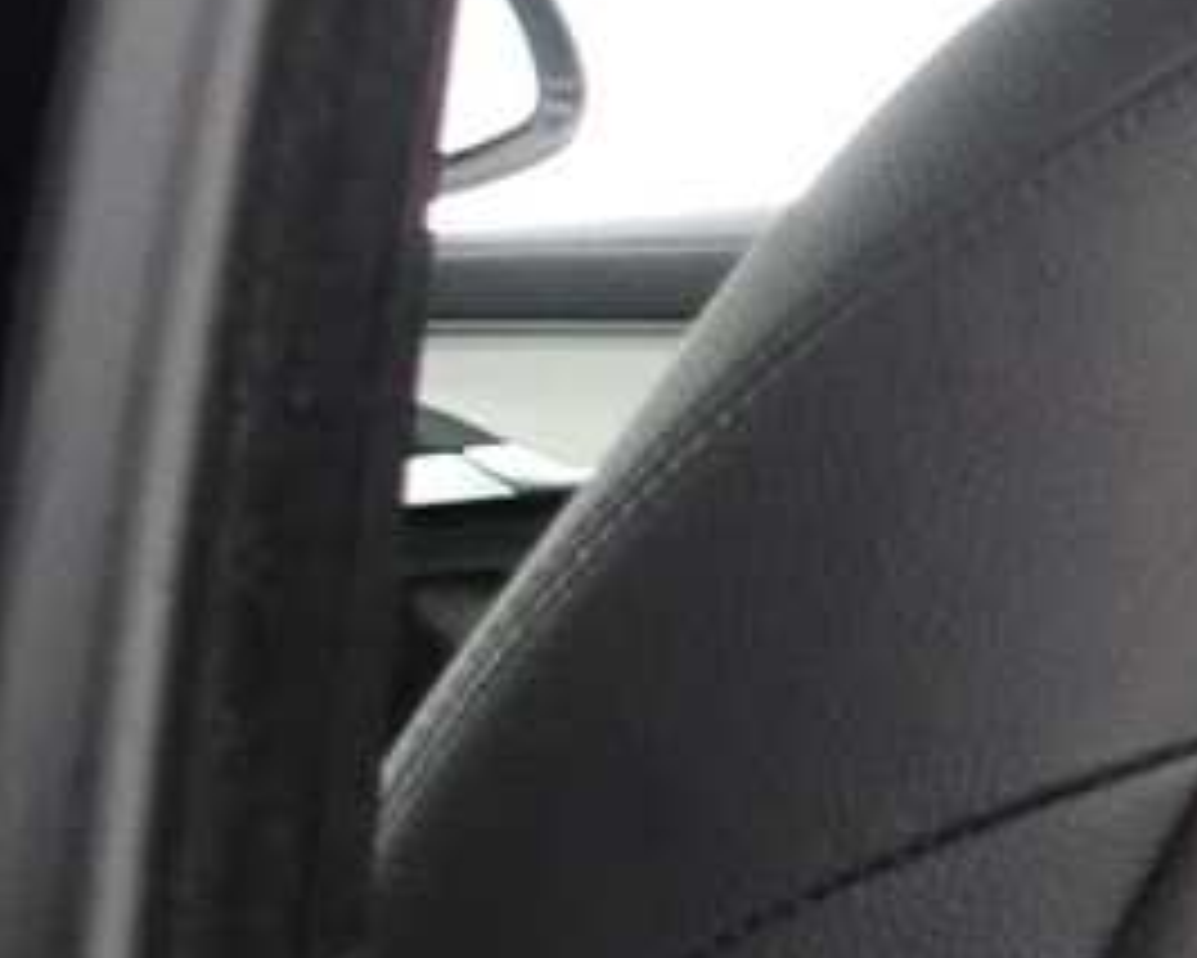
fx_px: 4855
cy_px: 774
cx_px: 3532
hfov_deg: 10.3
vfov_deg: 11.2
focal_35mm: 137
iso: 1000
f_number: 2.5
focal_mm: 8.8
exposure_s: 1/20
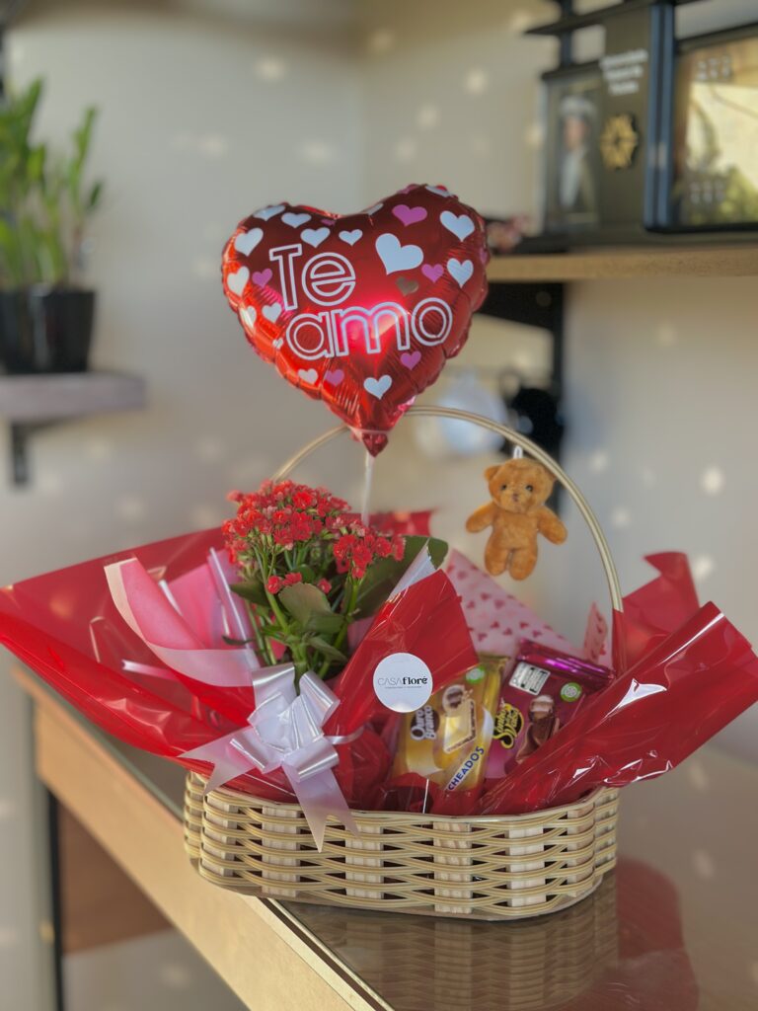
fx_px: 1401
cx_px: 379
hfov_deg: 30.3
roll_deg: -0.5
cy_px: 506
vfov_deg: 39.7
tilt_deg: -8.9
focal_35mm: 48
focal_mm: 6.86
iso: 80
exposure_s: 1/222
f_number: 1.78
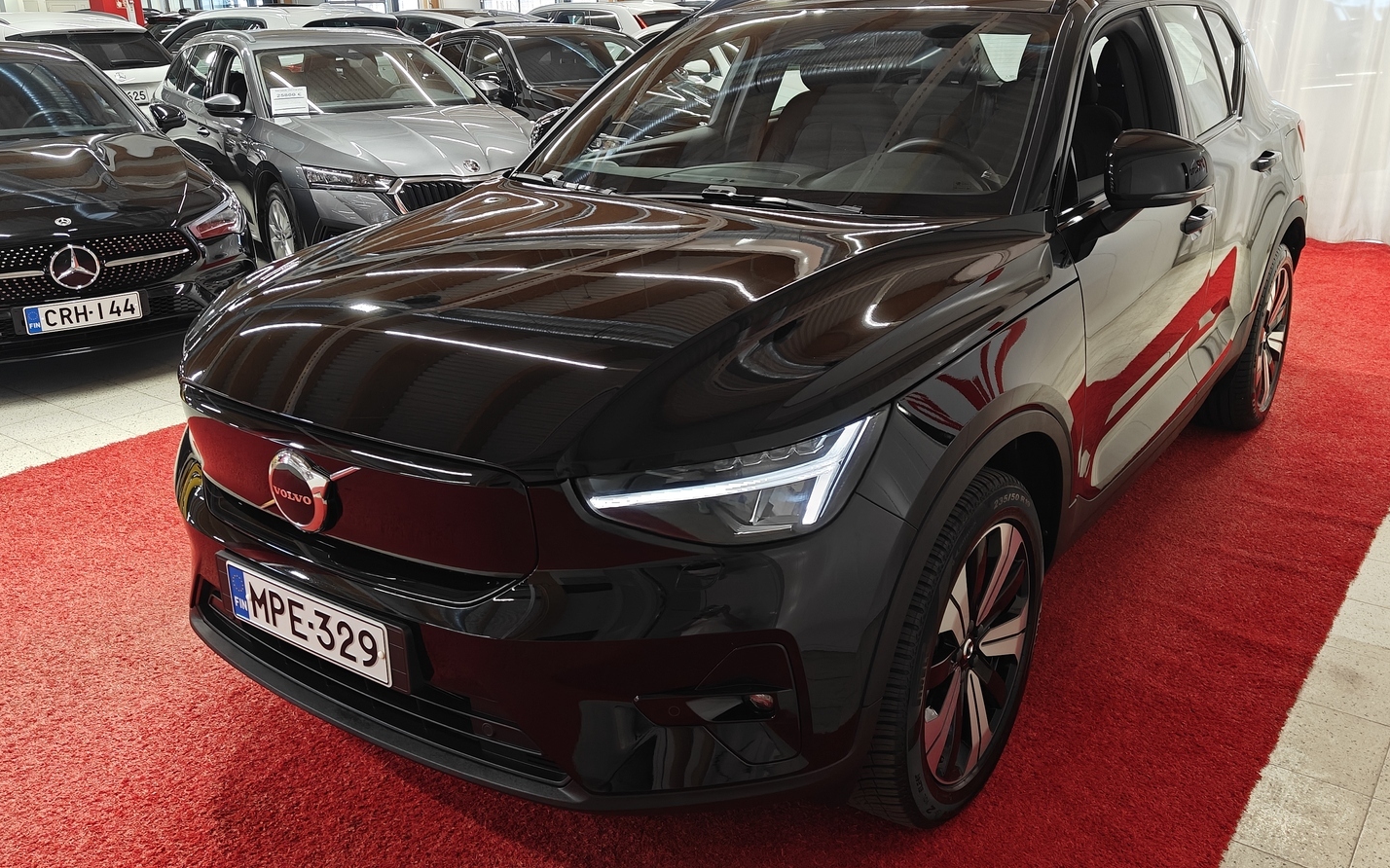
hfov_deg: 61.2
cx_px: 699
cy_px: 415
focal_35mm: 31
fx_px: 1174
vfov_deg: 40.6
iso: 64
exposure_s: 1/50
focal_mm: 5.59
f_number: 1.8
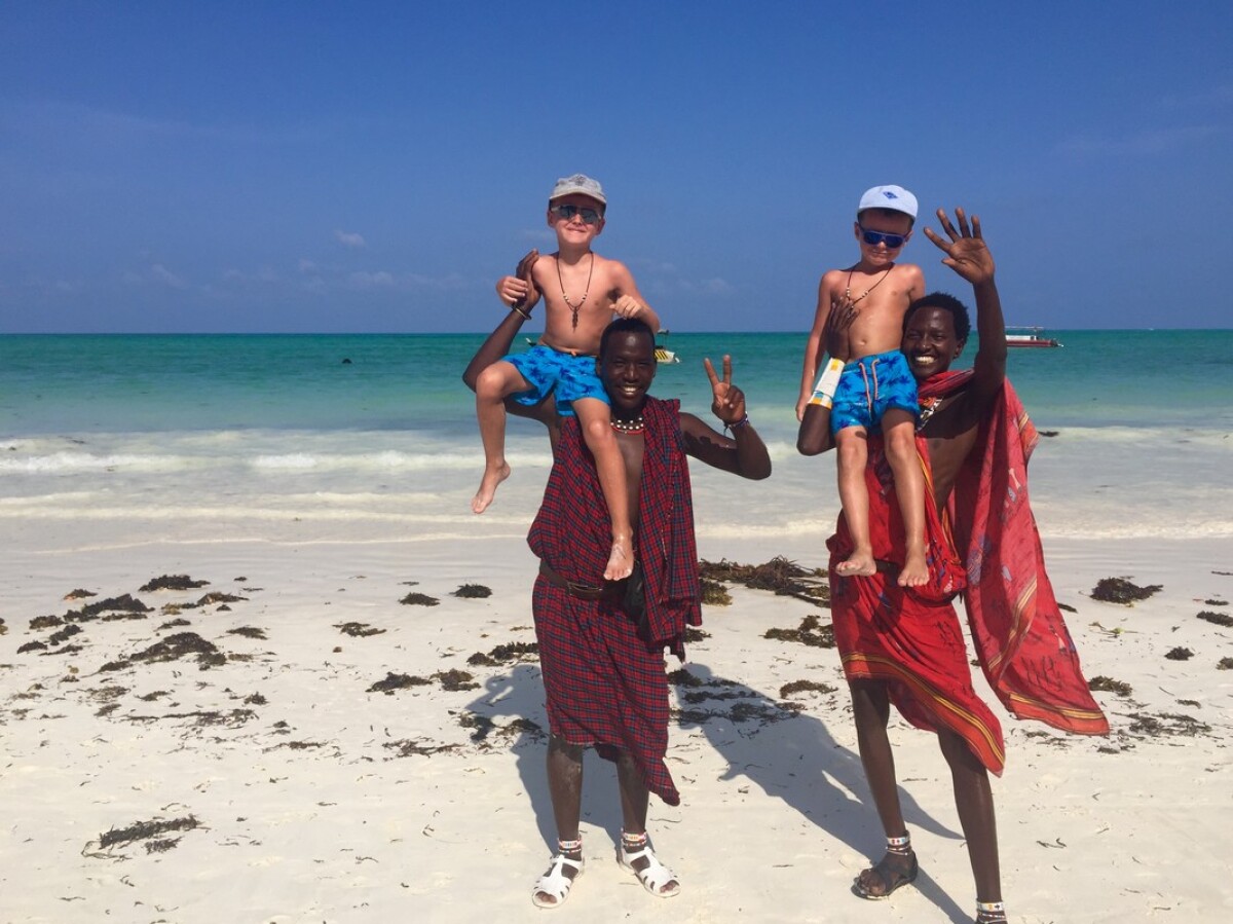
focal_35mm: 29
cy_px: 462
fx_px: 1033
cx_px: 616
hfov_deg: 61.7
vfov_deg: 48.2
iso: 32
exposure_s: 1/3968
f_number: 2.2
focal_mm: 4.15
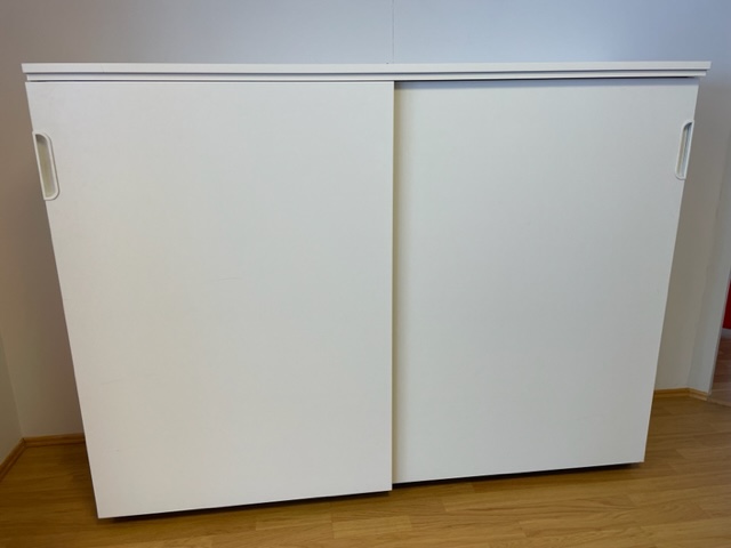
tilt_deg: -16.8
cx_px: 366
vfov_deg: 53.1
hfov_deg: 67.3
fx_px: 549
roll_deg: +1.2
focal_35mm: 26
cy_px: 274
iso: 64
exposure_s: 1/100
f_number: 1.6
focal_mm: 4.2
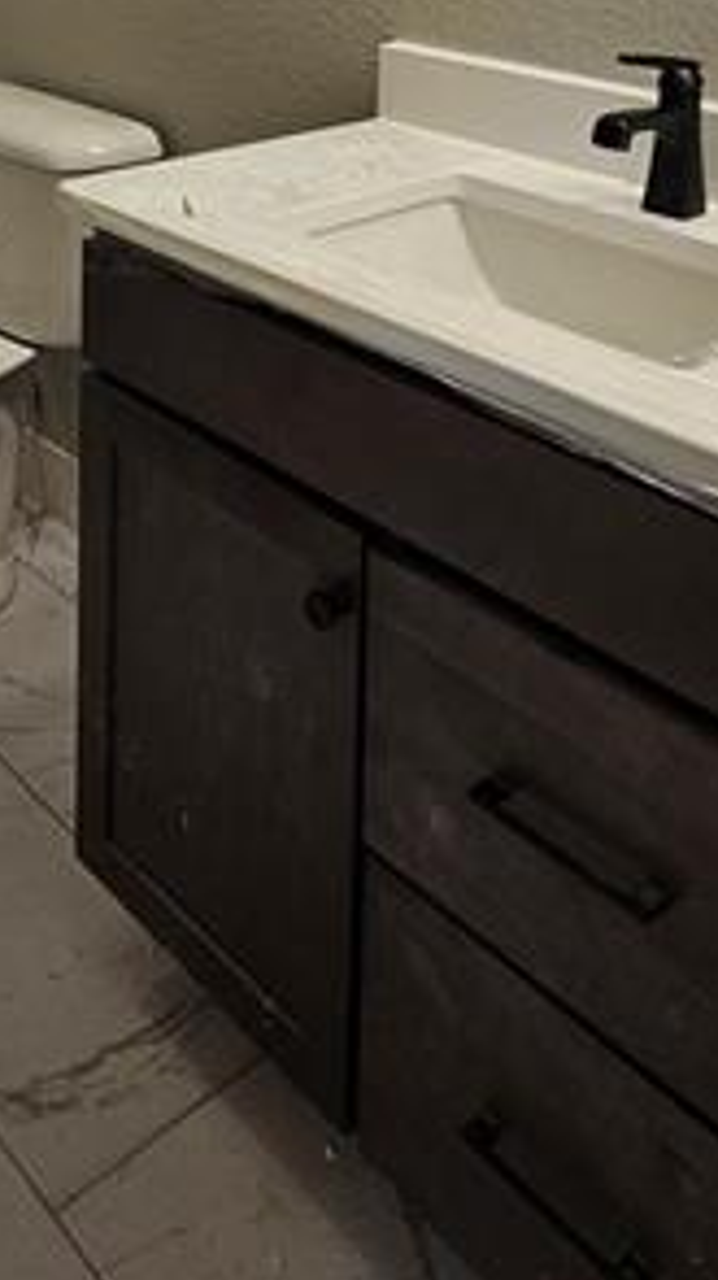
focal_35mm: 37
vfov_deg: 43.2
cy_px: -100
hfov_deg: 30.3
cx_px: 46
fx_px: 1254
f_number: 2.2
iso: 80
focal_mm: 2.2
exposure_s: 1/120
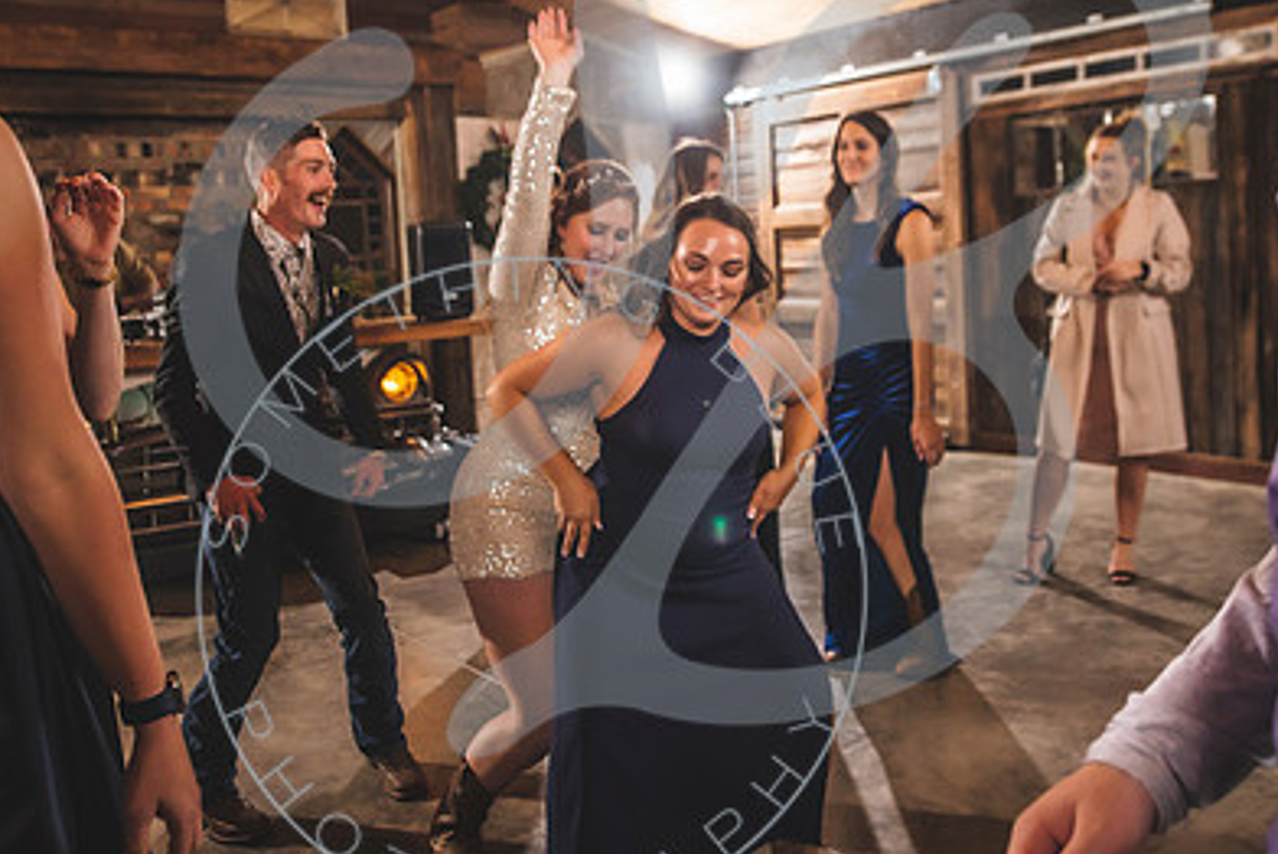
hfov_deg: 55.7
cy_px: 318
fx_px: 1208
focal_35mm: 34
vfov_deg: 38.7
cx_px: 694
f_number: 2.8
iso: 1000
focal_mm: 23
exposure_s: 1/200
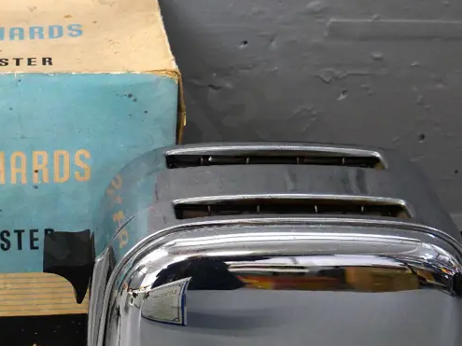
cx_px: 79
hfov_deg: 21.2
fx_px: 1214
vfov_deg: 16.2
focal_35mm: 91
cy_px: 215
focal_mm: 22
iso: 1600
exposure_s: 1/125
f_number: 4.5
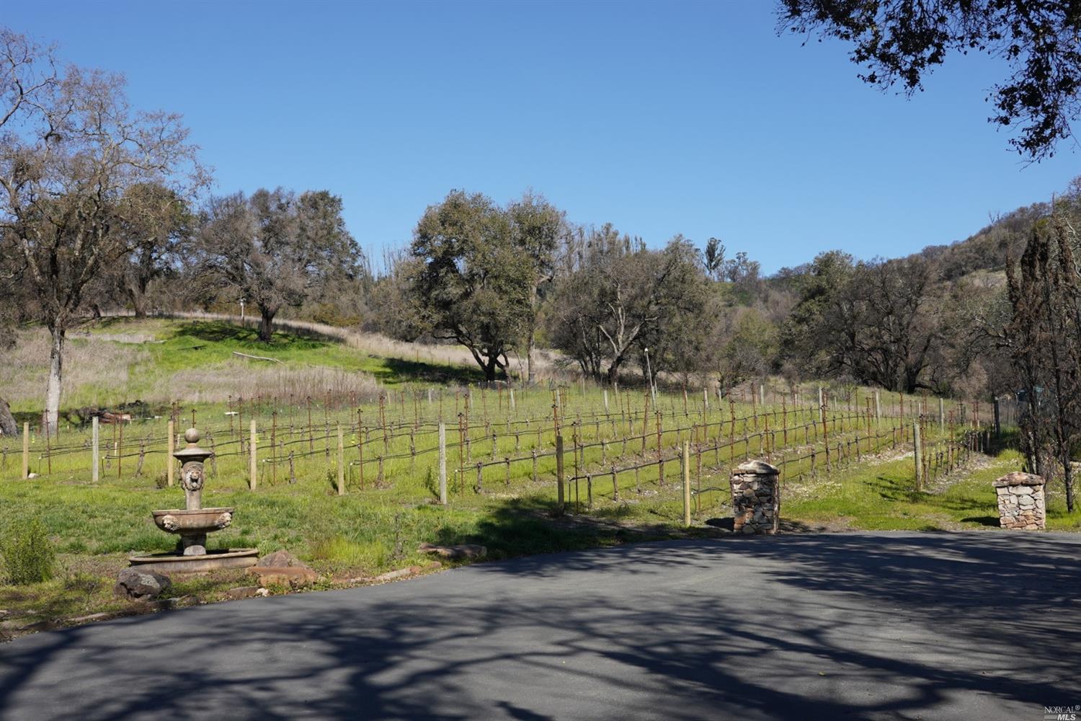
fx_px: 1081
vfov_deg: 36.9
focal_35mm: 36
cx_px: 540
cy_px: 360
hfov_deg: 53.1
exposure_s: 1/200
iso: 100
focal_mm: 24
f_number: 8
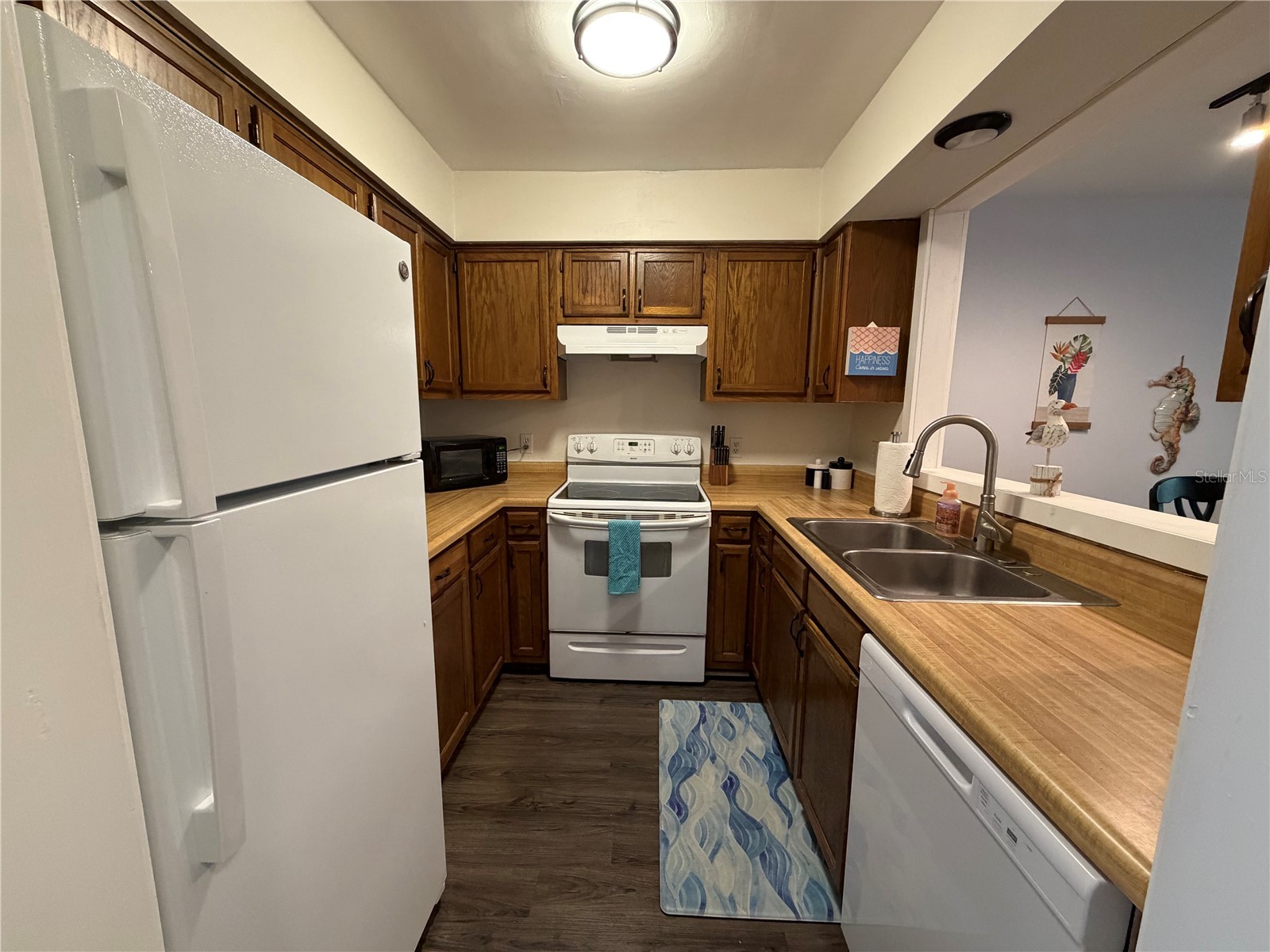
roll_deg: -0.6
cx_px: 635
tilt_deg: -8.6
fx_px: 514
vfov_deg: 85.7
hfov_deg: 102.1
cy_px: 476
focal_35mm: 14
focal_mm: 2.22
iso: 400
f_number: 2.2
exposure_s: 1/60
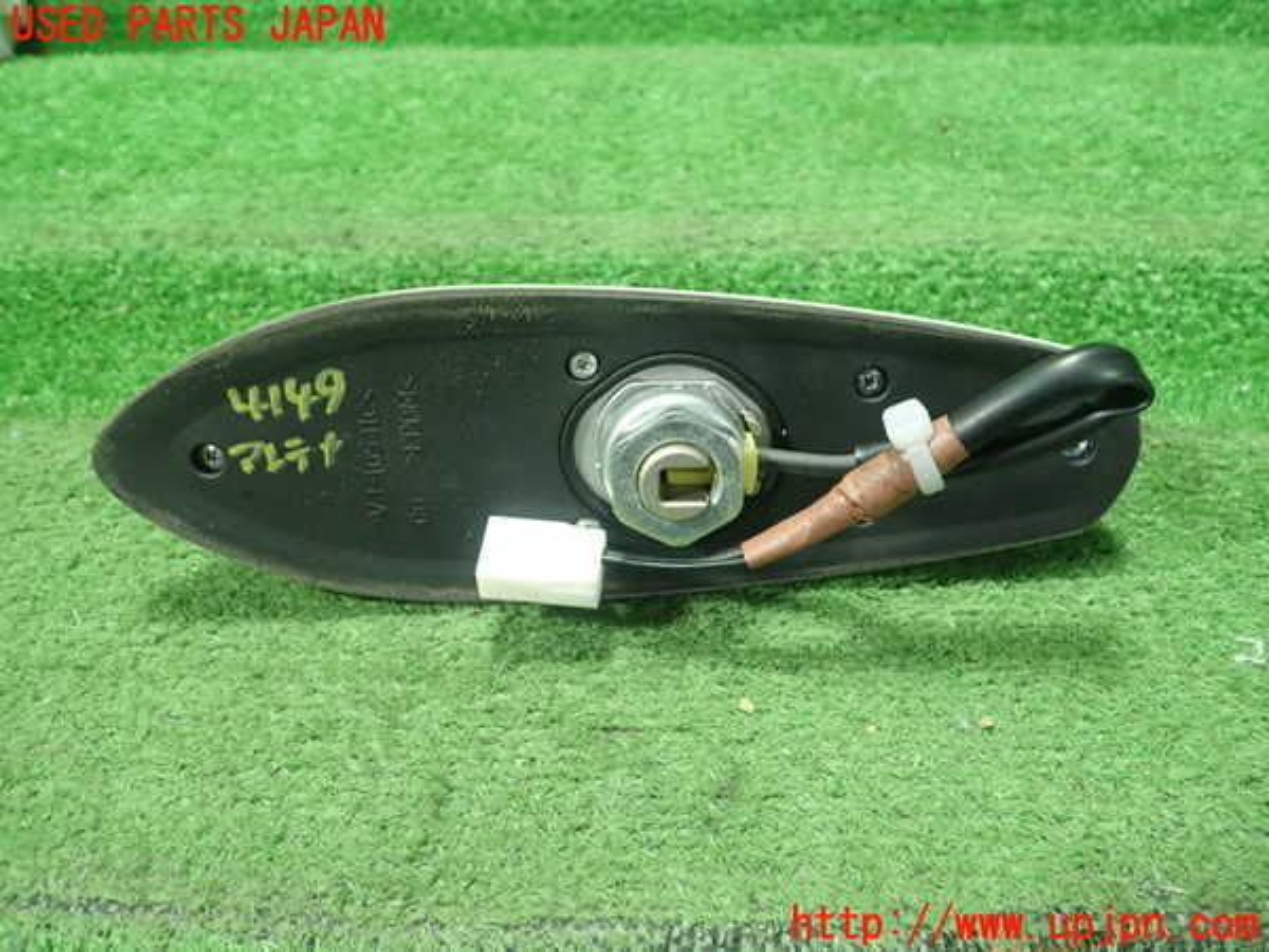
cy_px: 476
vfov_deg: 46.8
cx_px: 634
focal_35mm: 30
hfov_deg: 60.0
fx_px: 1100
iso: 800
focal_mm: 5.5
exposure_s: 1/125
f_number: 2.3
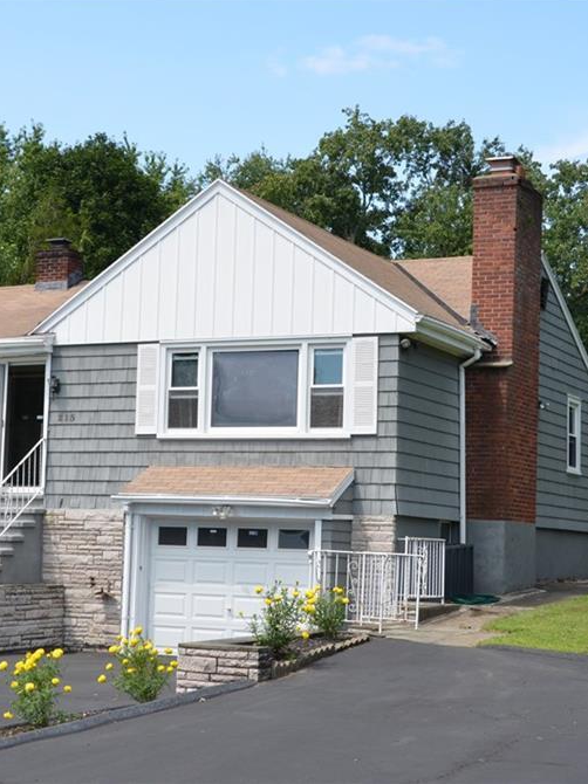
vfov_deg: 29.4
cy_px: 389
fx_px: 1496
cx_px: 184
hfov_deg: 22.1
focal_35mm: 66
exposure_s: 1/250
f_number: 8
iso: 160
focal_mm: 30
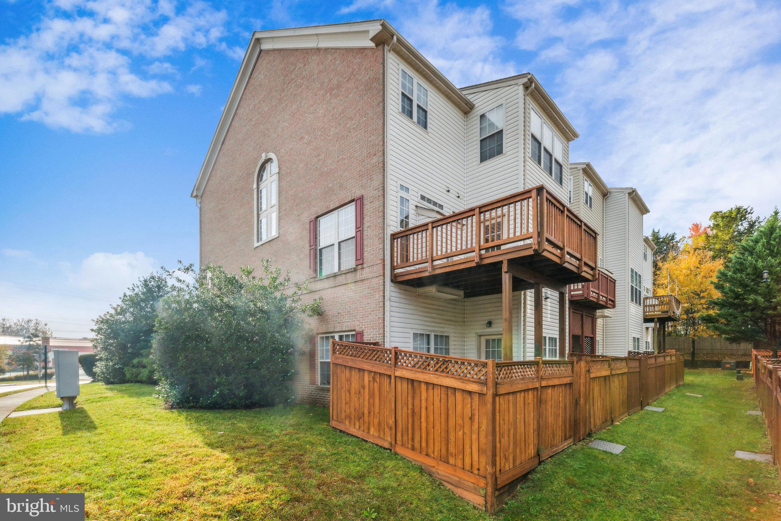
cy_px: 260
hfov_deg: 100.4
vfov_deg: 77.3
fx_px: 325
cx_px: 390
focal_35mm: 15
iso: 1600
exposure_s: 1/8000
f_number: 11
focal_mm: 15
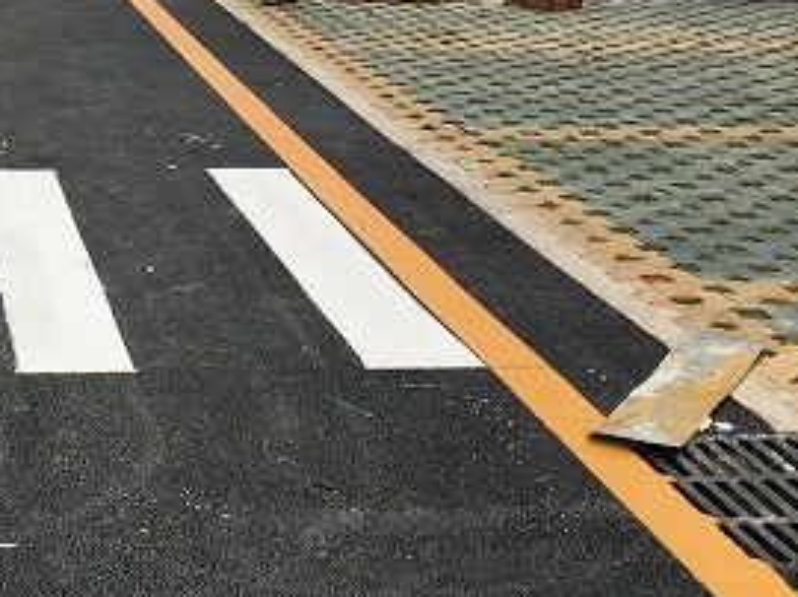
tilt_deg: -6.2
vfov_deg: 16.7
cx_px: -9
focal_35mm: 86
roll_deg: +0.1
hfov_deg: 21.9
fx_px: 1981
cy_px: -21
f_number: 2.2
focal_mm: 4.15
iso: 25
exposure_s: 1/754
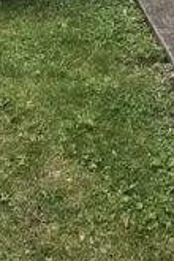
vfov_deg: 20.4
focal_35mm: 84
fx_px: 609
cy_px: -141
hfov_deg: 16.2
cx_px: 109
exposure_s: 1/290
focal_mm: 2.2
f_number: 1.9
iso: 40
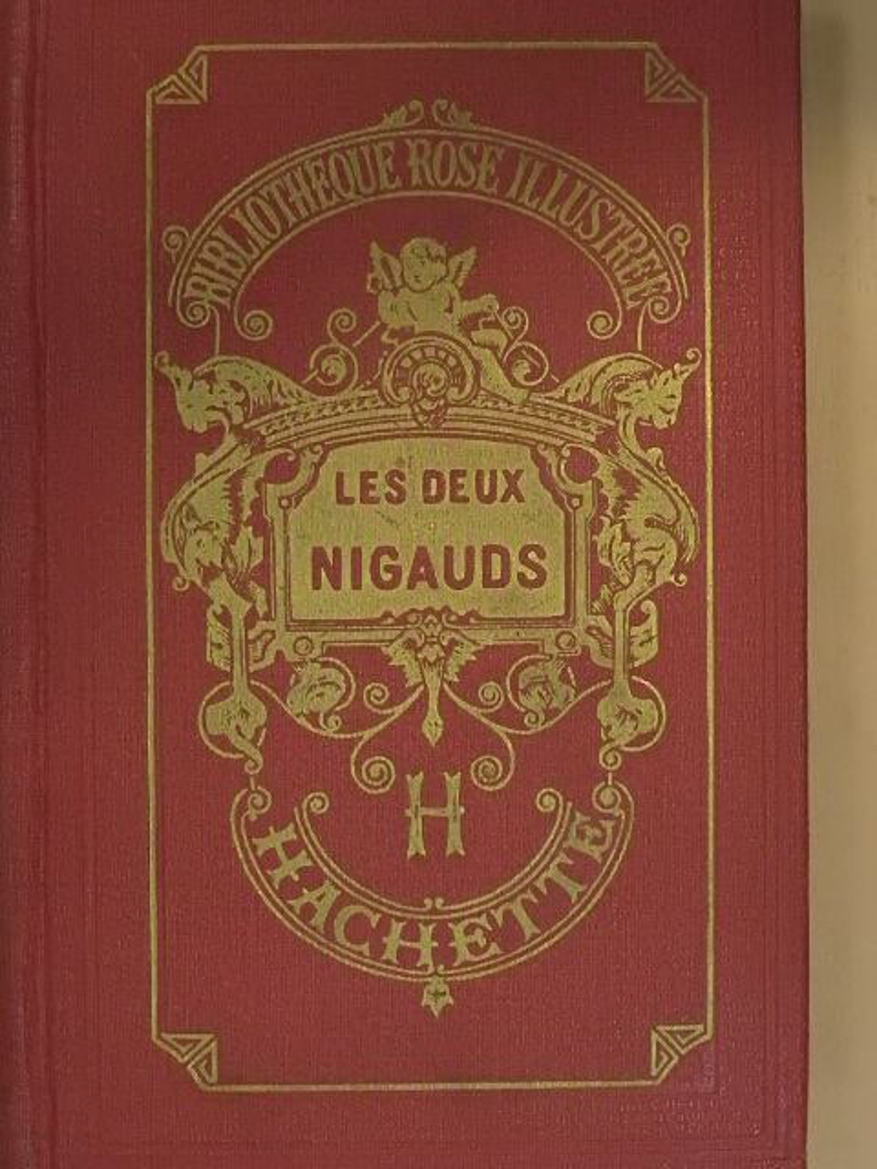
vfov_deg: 27.8
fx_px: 2365
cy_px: 584
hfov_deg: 21.0
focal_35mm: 70
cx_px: 438
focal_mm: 12.5
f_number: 4.5
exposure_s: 1/200
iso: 1600
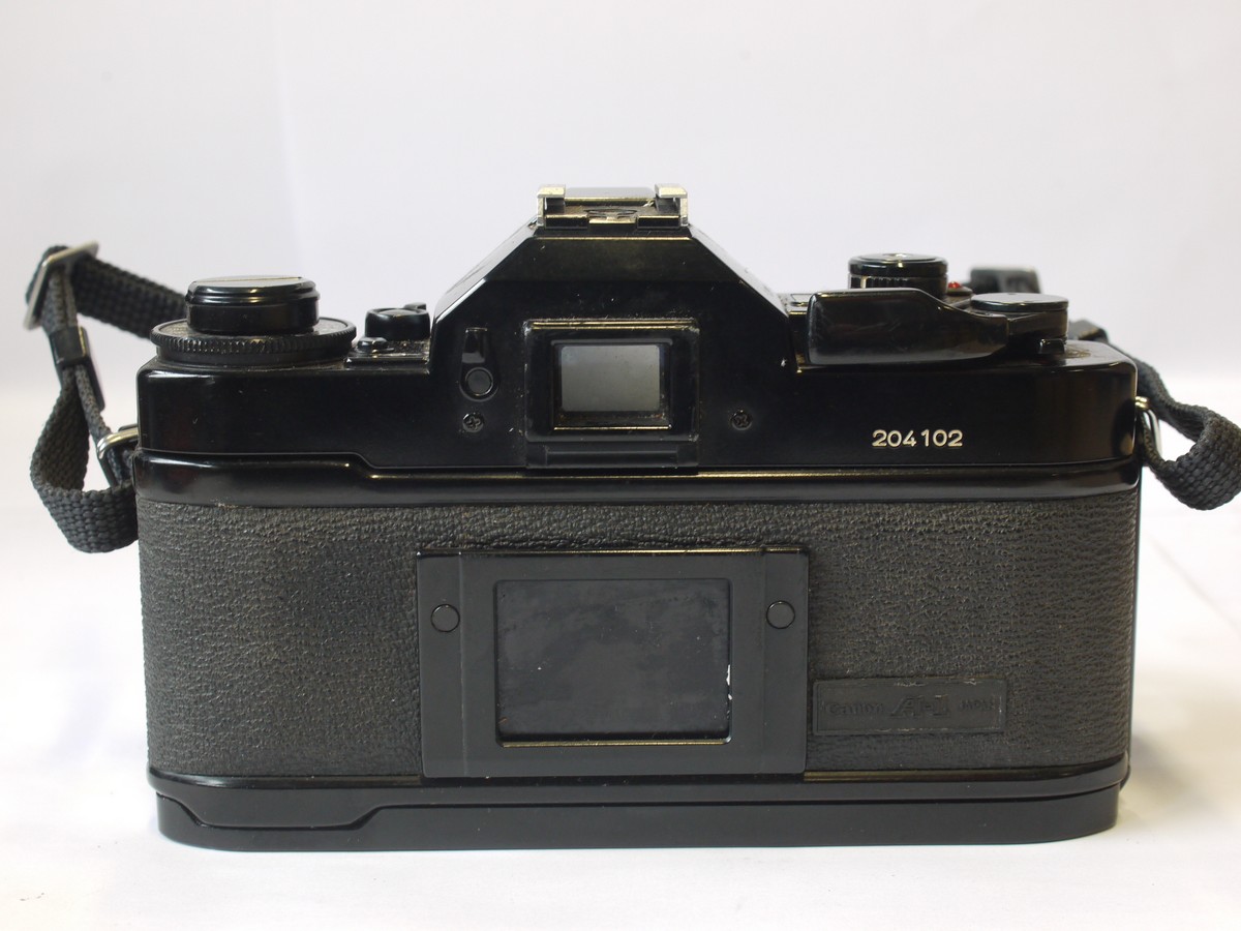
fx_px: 2151
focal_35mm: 60
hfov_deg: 32.2
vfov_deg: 24.4
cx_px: 620
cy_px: 466
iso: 400
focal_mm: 30
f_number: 7.1
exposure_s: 1/25
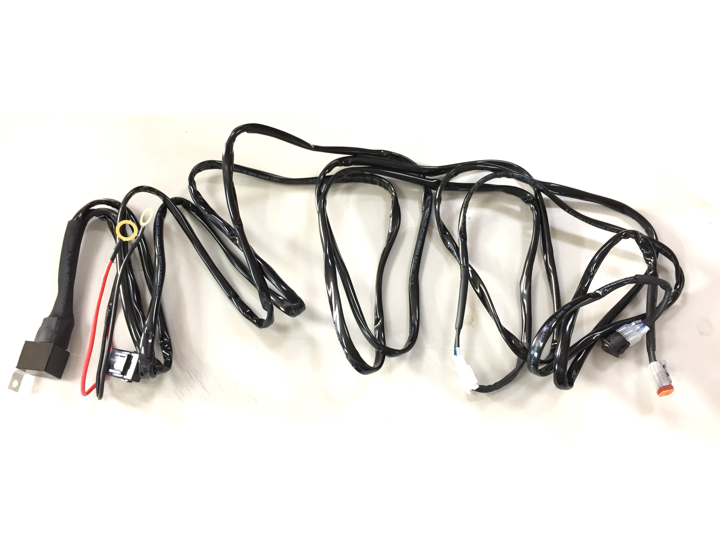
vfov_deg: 48.2
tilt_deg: -73.6
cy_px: 270
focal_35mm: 29
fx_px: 603
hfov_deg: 61.7
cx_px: 360
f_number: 2.2
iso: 80
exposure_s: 1/30
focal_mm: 4.15
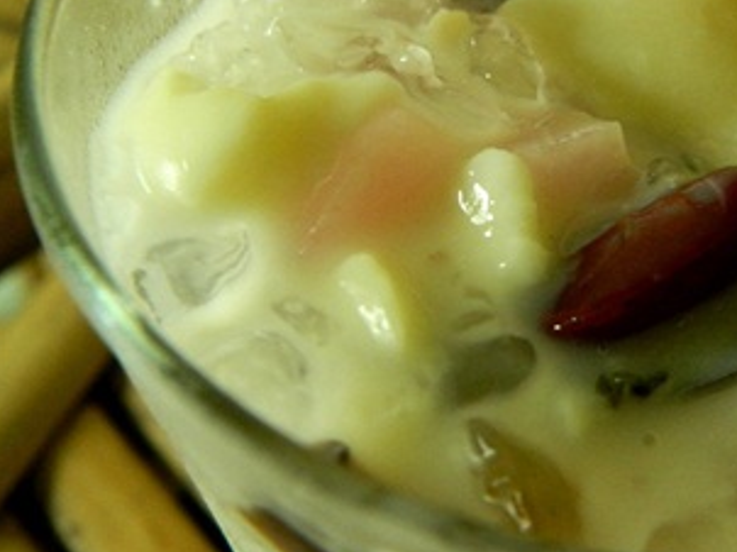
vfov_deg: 25.0
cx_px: 581
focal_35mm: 58
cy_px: 162
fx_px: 1234
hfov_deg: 32.4
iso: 400
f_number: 3.3
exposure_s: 1/40
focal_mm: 6.2
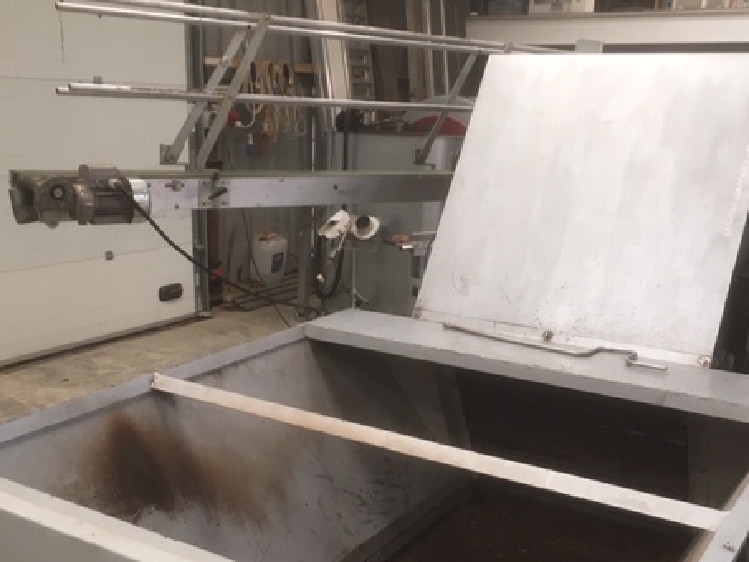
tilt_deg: -17.5
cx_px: 387
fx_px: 887
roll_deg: -2.4
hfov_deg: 45.8
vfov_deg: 34.9
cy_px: 370
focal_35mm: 41
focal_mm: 4.15
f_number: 2.2
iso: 64
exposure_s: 1/33
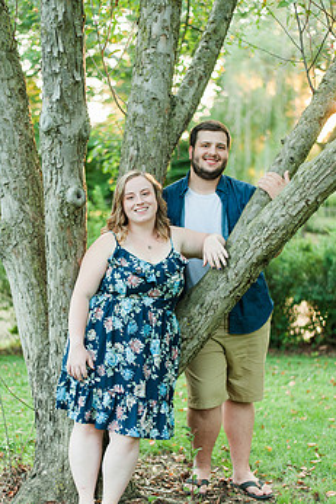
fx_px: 909
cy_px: 306
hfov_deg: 20.9
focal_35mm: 65
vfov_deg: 30.9
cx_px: 152
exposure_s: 1/400
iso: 640
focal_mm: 50
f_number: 1.8
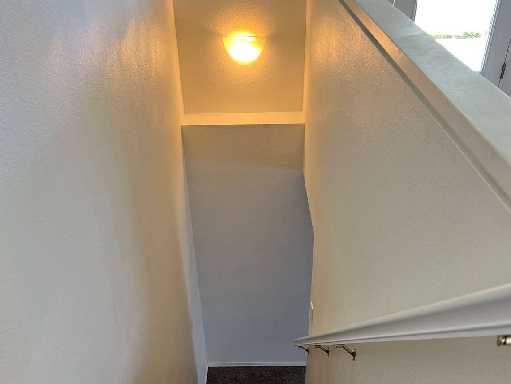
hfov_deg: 52.6
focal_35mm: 35
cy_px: 339
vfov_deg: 38.2
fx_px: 517
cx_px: 256
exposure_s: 1/60
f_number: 1.5
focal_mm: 5.7
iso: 64
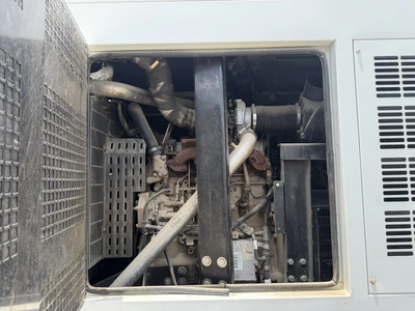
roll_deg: +2.0
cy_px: 156
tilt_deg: +4.3
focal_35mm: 24
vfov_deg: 56.8
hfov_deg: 71.6
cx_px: 208
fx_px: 288
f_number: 1.78
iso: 100
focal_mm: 6.76
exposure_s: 1/1211
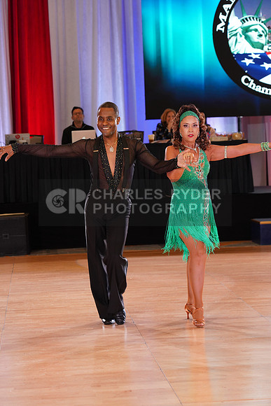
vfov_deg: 19.5
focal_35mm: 105
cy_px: 203
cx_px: 136
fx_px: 1185
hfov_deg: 13.0
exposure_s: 1/160
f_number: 5
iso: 1600
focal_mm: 105
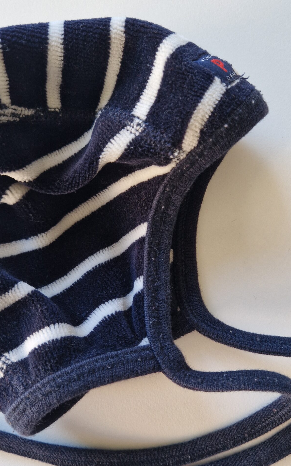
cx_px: 152
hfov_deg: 38.3
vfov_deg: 58.1
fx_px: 419
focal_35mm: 33
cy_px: 253
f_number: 1.8
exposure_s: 1/114
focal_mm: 5.4
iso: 50
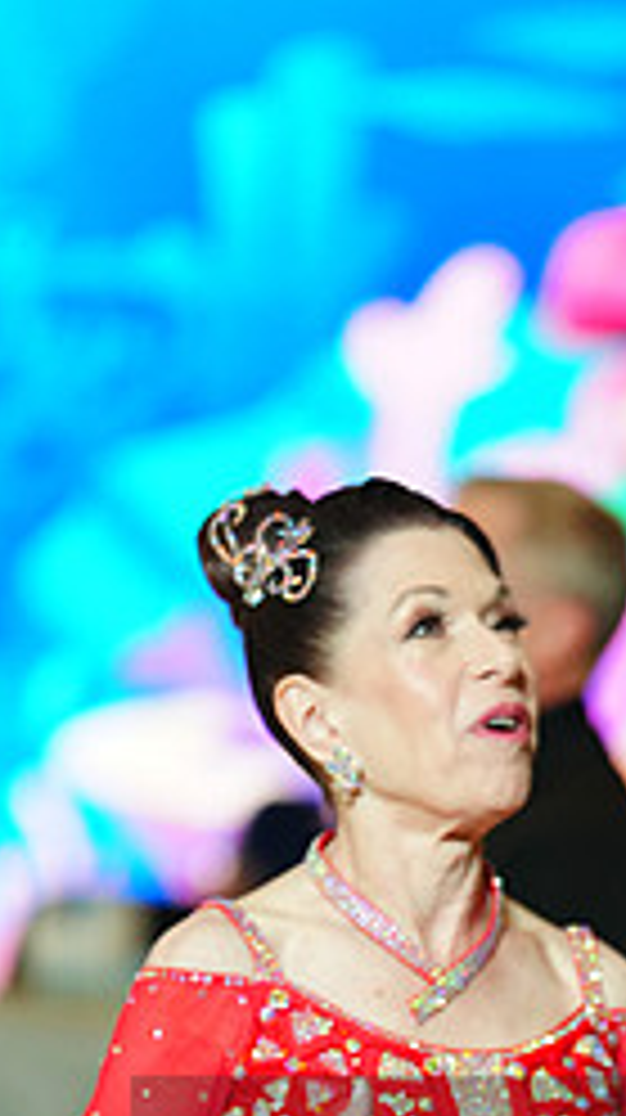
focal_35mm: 491
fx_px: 14529
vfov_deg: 4.4
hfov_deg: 2.5
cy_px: 1228
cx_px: 754
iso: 1600
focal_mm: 200
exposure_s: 1/400
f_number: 2.8
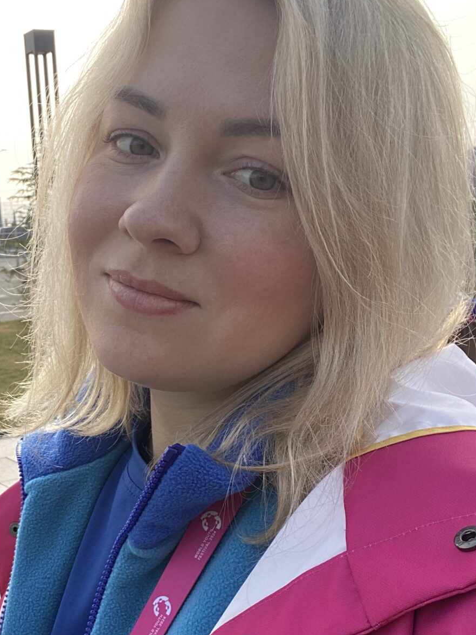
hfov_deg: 28.2
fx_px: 917
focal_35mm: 50
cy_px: 417
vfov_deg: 37.8
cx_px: 70
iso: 25
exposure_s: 1/410
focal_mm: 2.71
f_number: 2.2
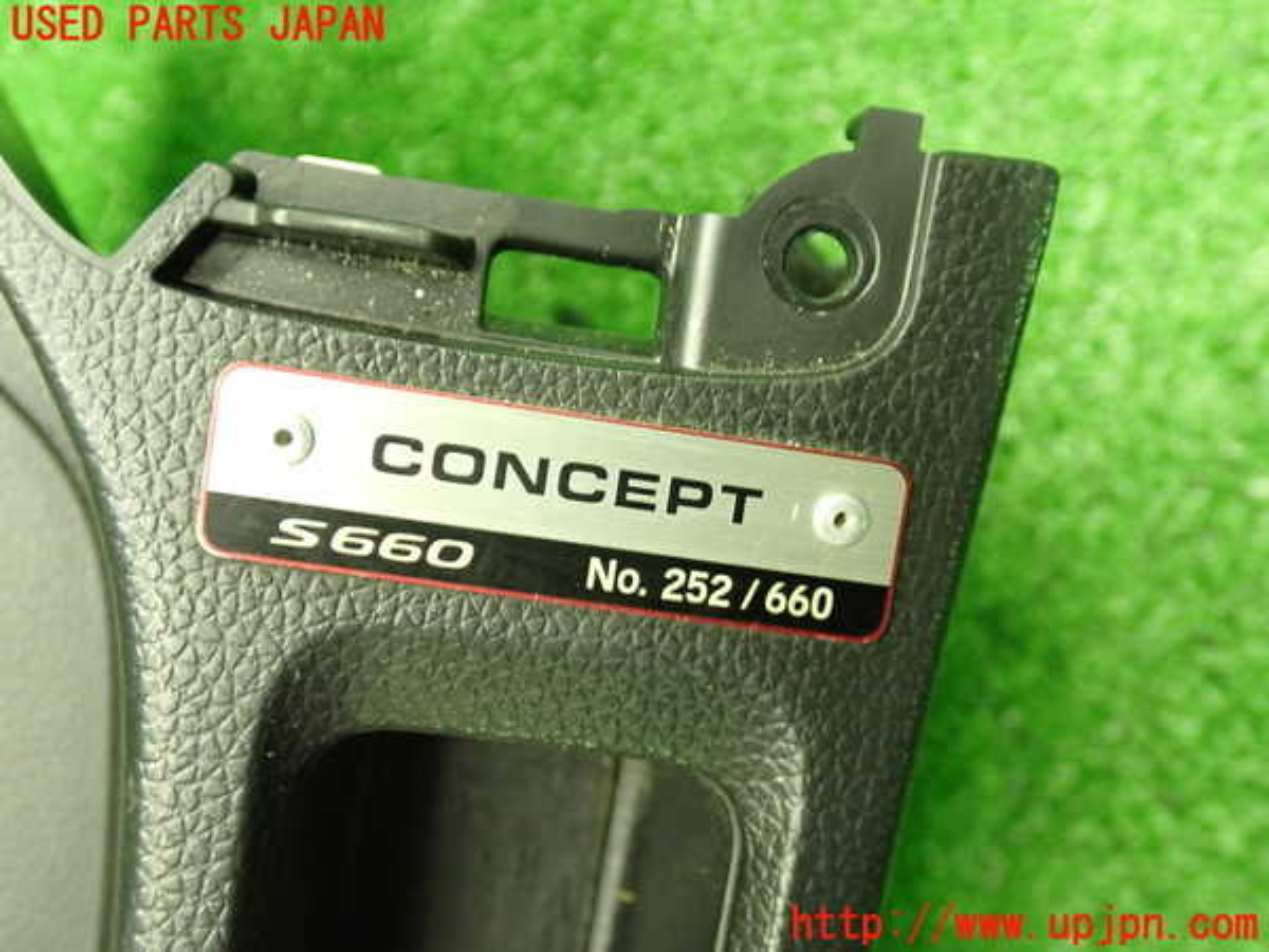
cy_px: 476
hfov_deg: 45.8
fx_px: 1503
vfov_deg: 35.1
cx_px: 634
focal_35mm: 41
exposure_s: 1/30
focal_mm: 7.31
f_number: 2.8
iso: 800
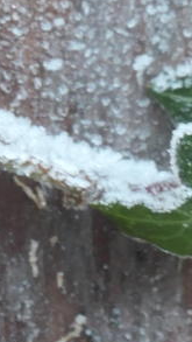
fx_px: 2234
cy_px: 430
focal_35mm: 247
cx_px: -248
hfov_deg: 4.8
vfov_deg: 8.6
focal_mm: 16.7
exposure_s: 1/80
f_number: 4.1
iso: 500
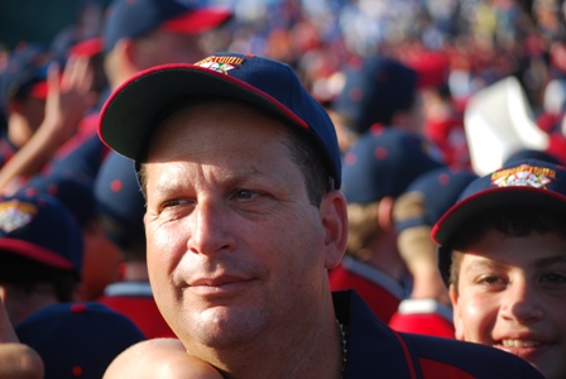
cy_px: 190
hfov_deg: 18.9
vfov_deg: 12.7
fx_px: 1700
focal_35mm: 108
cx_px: 283
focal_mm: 72
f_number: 4.2
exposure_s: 1/500
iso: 200
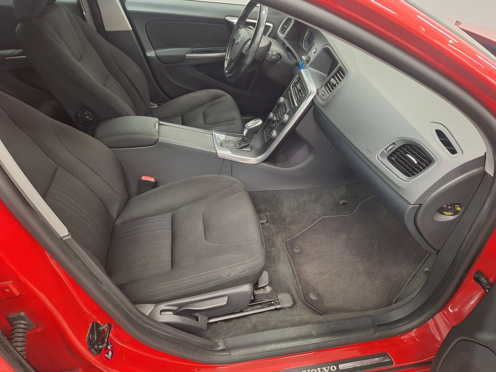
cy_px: 186
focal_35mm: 23
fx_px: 330
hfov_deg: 73.9
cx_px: 248
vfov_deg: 58.9
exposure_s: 1/25
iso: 320
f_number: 1.8
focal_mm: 5.54
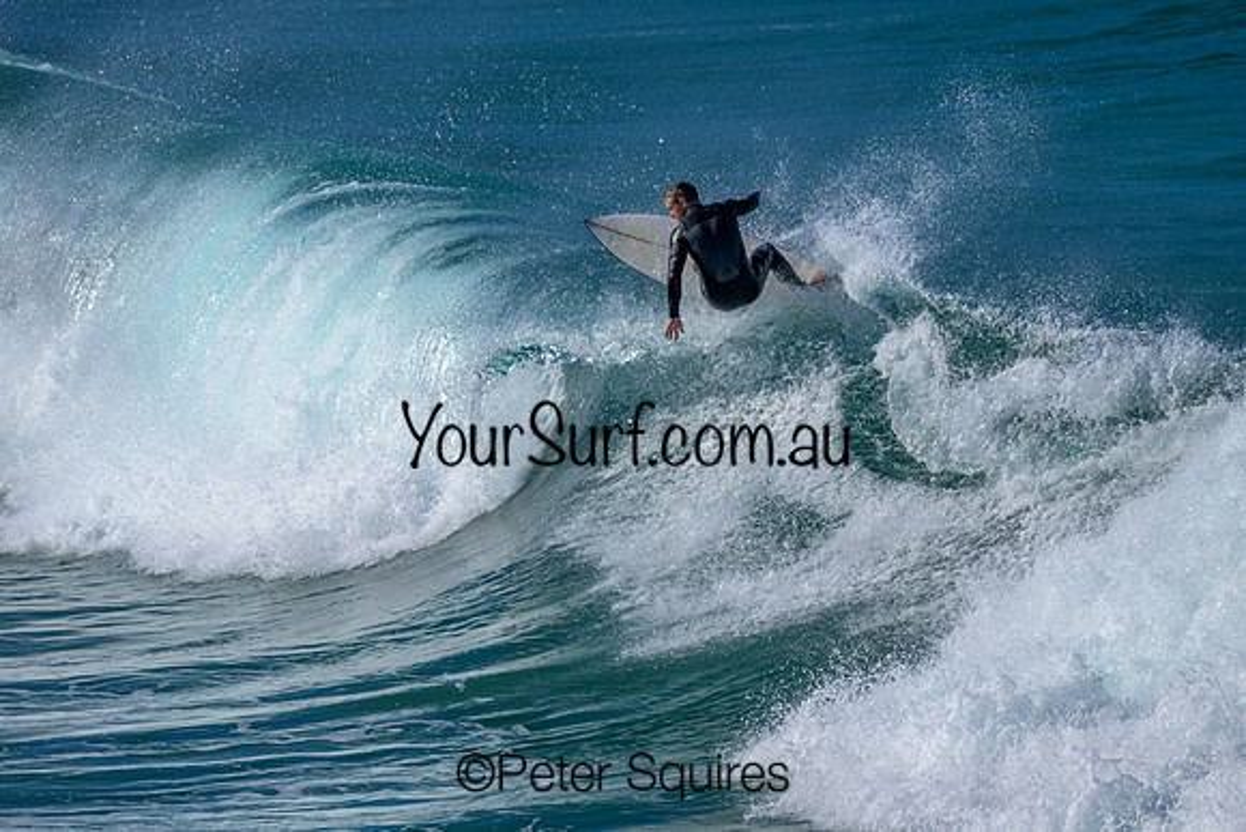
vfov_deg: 1.7
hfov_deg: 2.6
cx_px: 623
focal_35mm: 800
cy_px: 416
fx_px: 27694
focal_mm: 800
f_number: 6.3
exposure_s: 1/2000
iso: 180
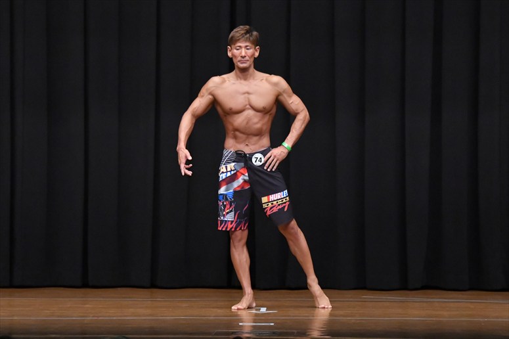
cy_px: 170
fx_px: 3180
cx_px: 254
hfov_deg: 9.2
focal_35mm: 225
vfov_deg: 6.1
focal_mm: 150
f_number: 5.6
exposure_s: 1/400
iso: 8000
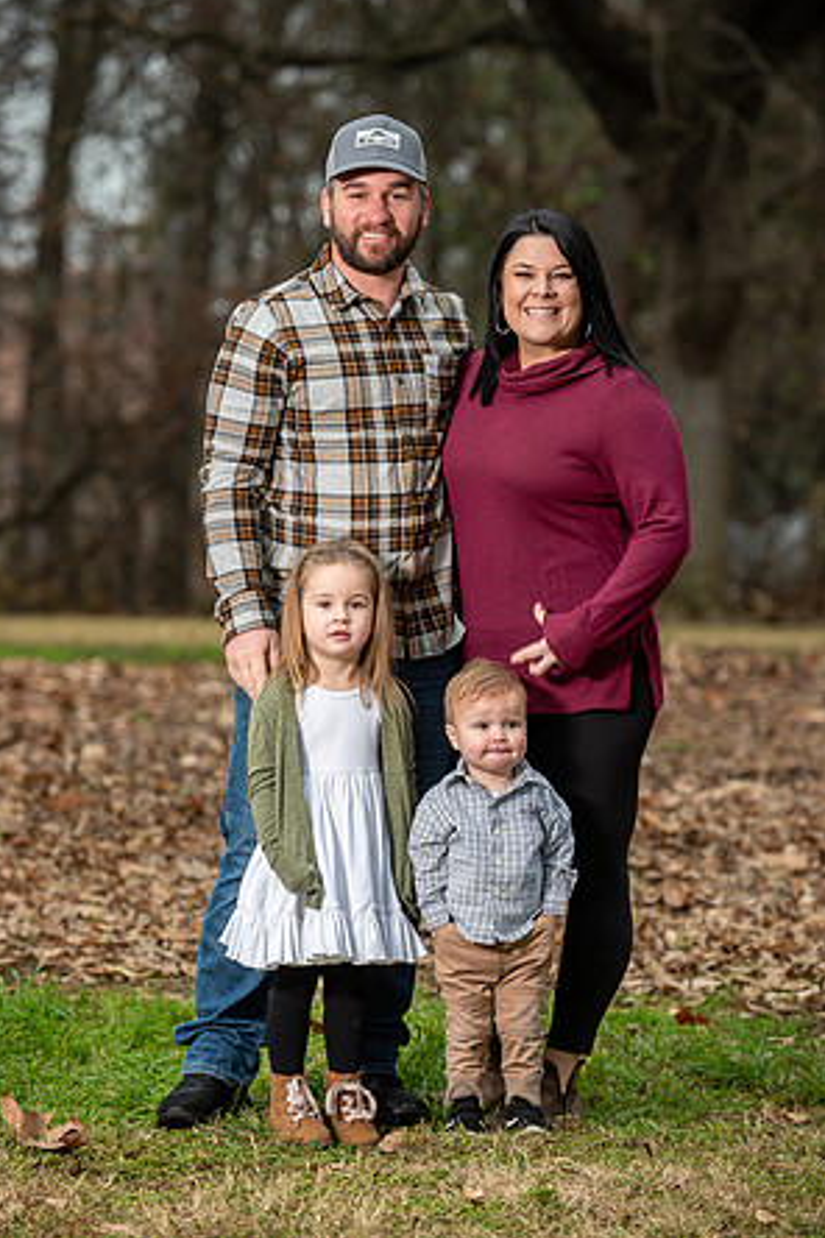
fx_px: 5396
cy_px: 613
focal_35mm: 157
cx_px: 410
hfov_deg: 8.7
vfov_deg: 13.1
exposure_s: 1/125
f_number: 4
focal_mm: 155
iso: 200
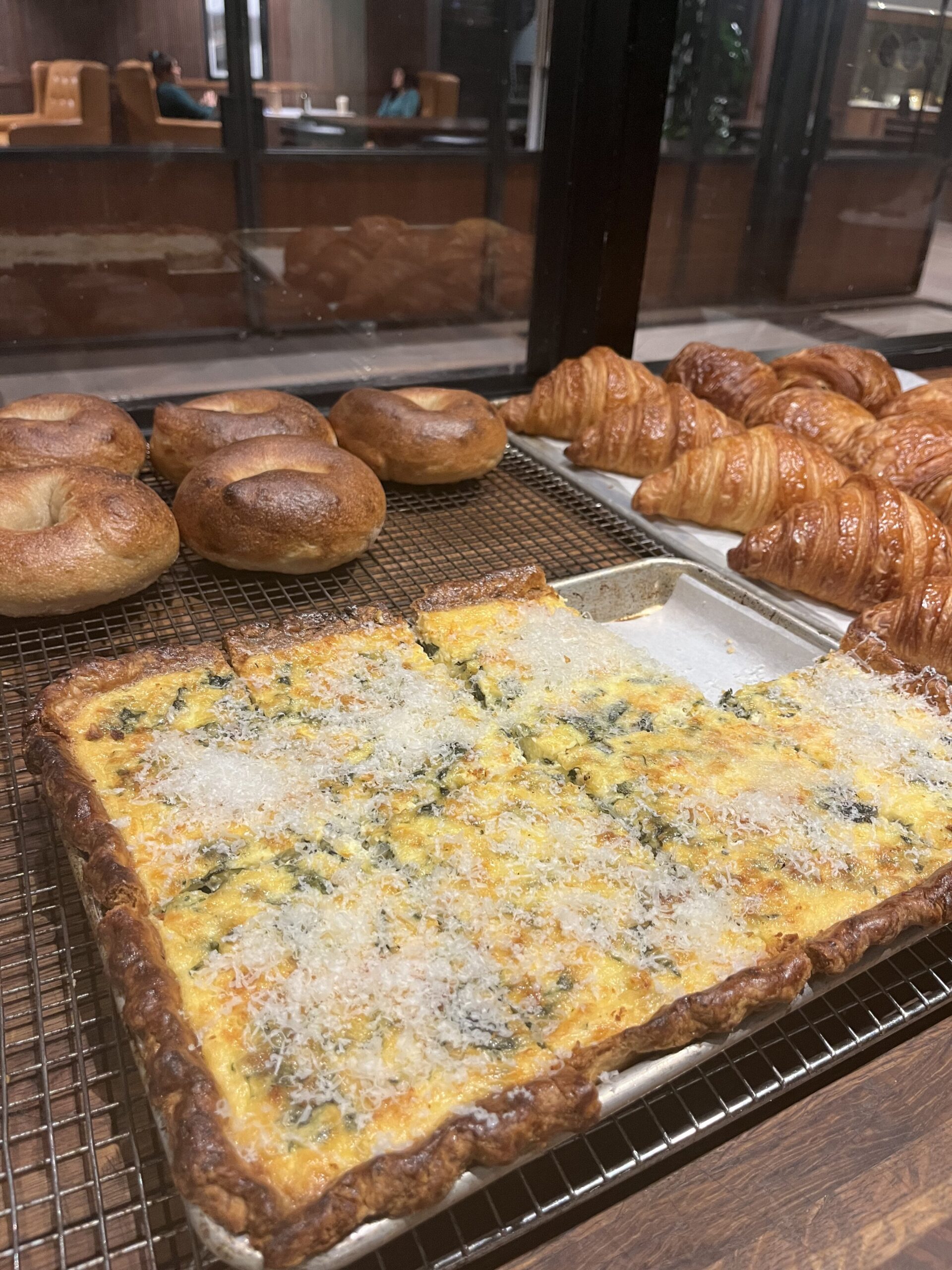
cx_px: 476
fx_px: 953
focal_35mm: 26
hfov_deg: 53.1
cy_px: 635
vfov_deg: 67.3
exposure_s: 1/60
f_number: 1.6
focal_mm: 5.1
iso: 200
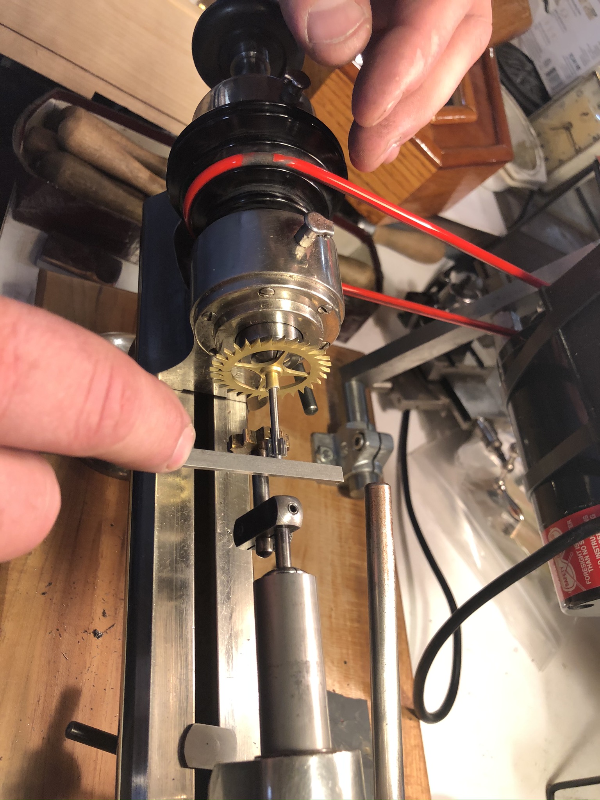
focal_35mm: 28
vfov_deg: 63.4
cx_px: 300
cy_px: 400
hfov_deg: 49.7
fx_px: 647
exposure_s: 1/17
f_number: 1.8
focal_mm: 4
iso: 40
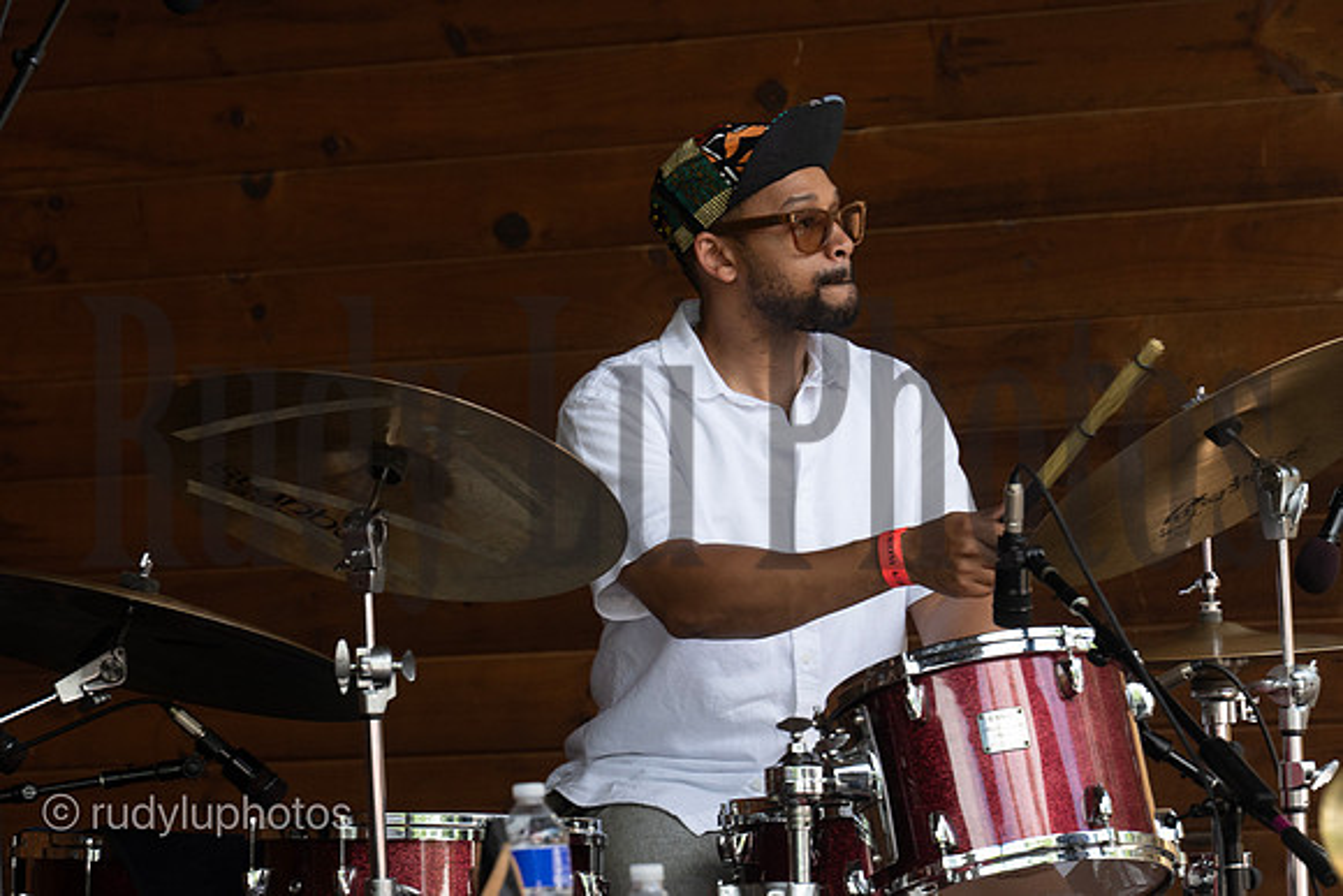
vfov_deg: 5.7
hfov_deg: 8.6
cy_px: 448
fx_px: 8955
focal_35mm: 240
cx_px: 672
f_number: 5.6
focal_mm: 160
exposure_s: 1/400
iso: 800
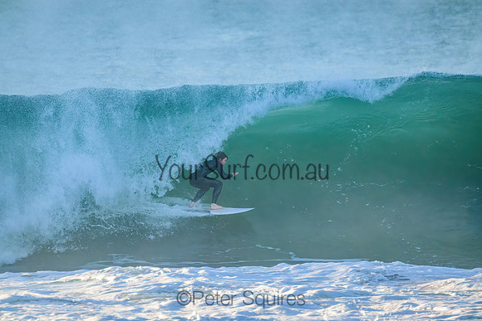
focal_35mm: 800
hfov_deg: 2.6
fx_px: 10713
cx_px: 241
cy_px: 160
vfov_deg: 1.7
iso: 4500
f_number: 11
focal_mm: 800
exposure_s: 1/1600
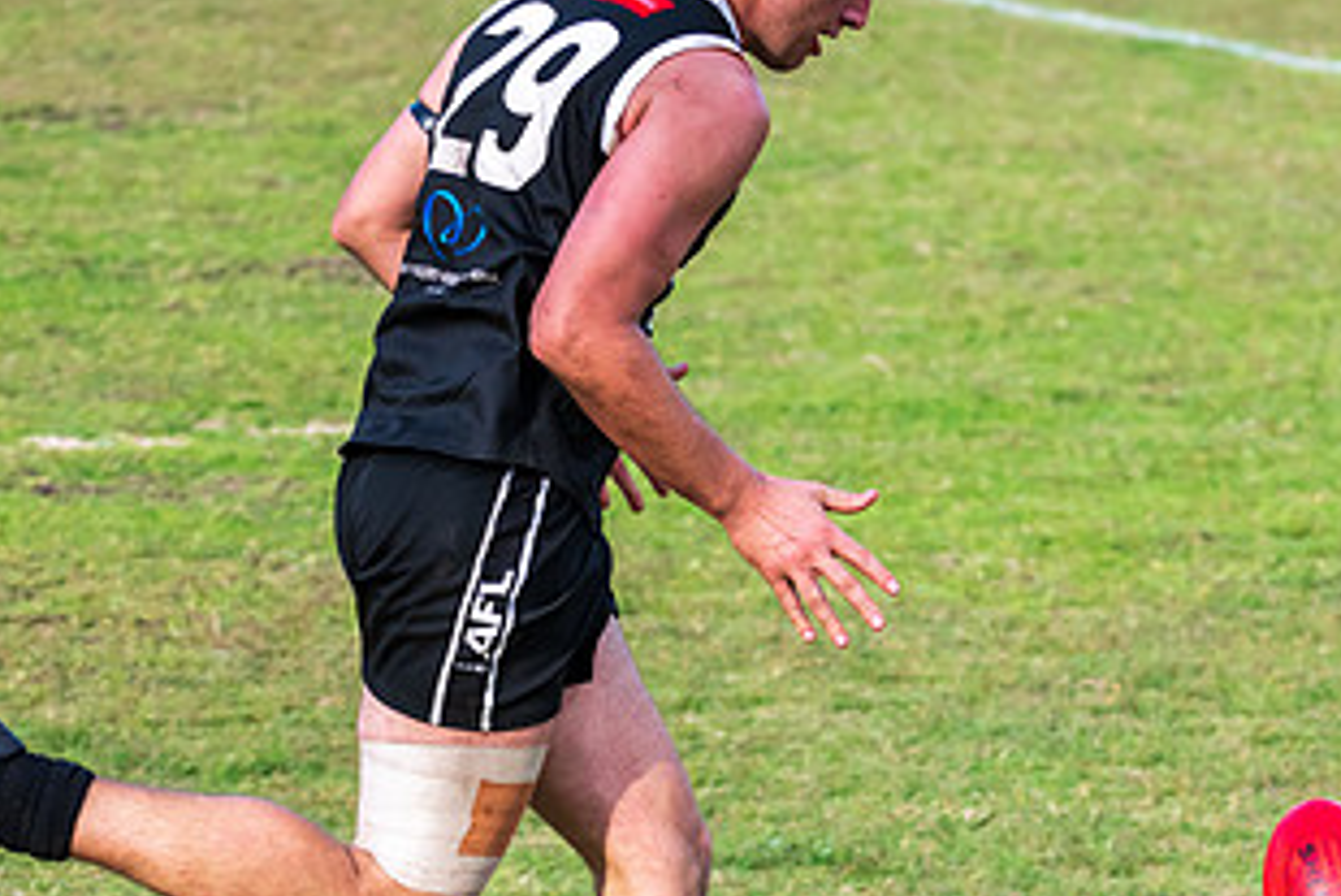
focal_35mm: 309
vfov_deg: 4.5
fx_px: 11515
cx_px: 1129
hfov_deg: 6.7
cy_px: 713
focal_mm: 150
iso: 800
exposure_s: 1/1250
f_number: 6.3
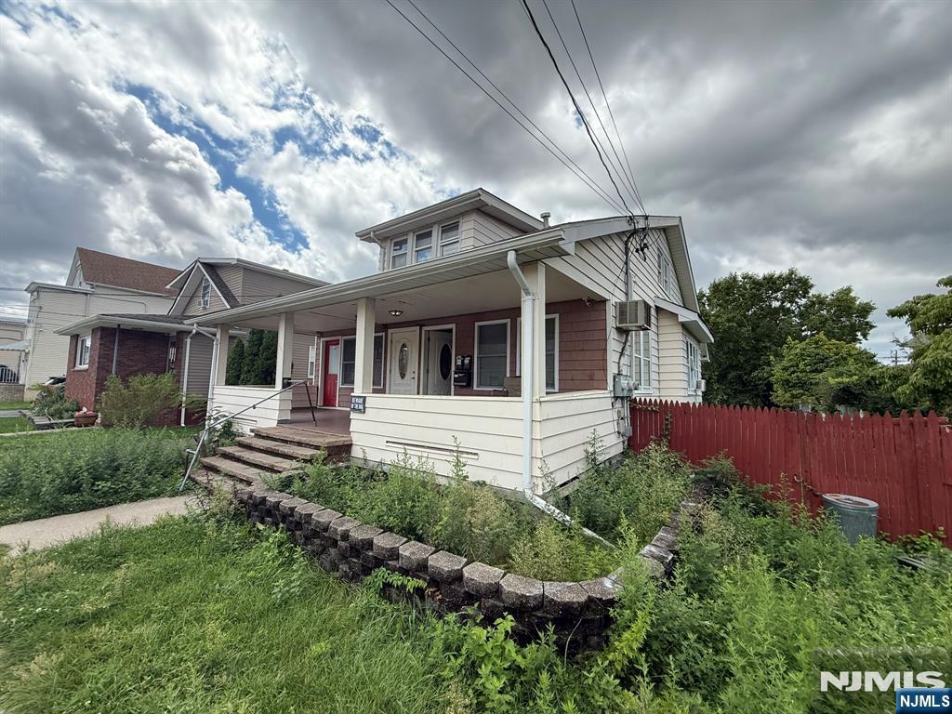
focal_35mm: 14
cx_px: 476
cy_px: 357
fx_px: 385
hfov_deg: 102.1
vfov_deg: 85.7
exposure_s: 1/914
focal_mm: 2.22
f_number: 2.2
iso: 50
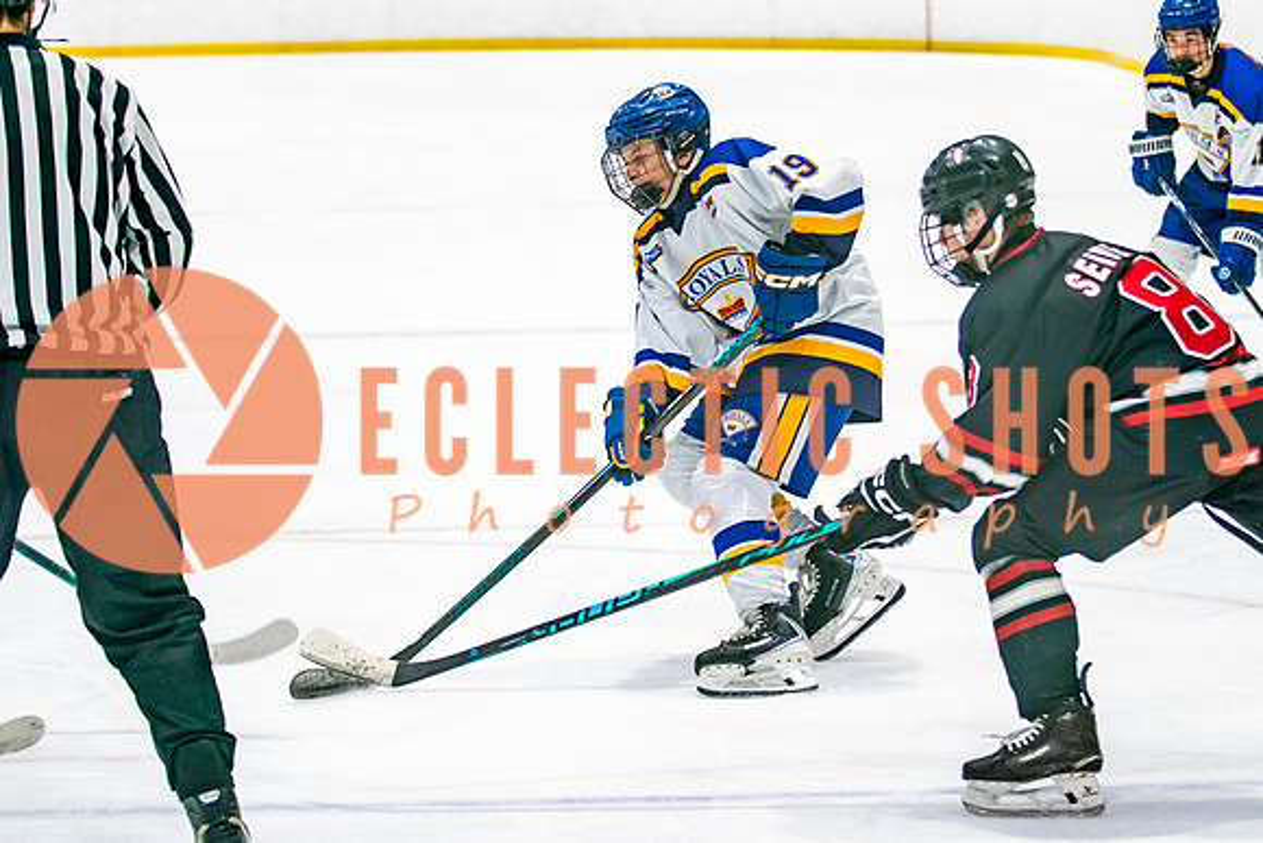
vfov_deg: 9.3
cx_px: 727
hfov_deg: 13.9
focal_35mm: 147
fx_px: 5163
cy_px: 266
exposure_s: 1/640
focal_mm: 88
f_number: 2.8
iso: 500
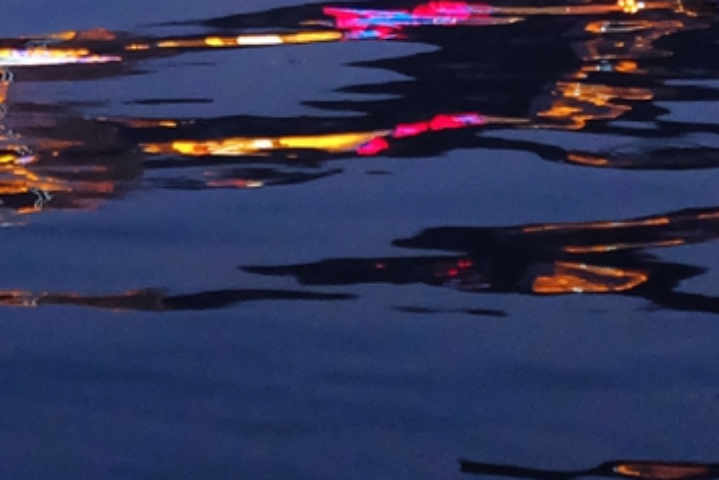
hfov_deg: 9.8
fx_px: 4156
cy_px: -727
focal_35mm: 208
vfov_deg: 6.3
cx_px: -134
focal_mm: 27
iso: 3200
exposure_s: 1/60
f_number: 2.8
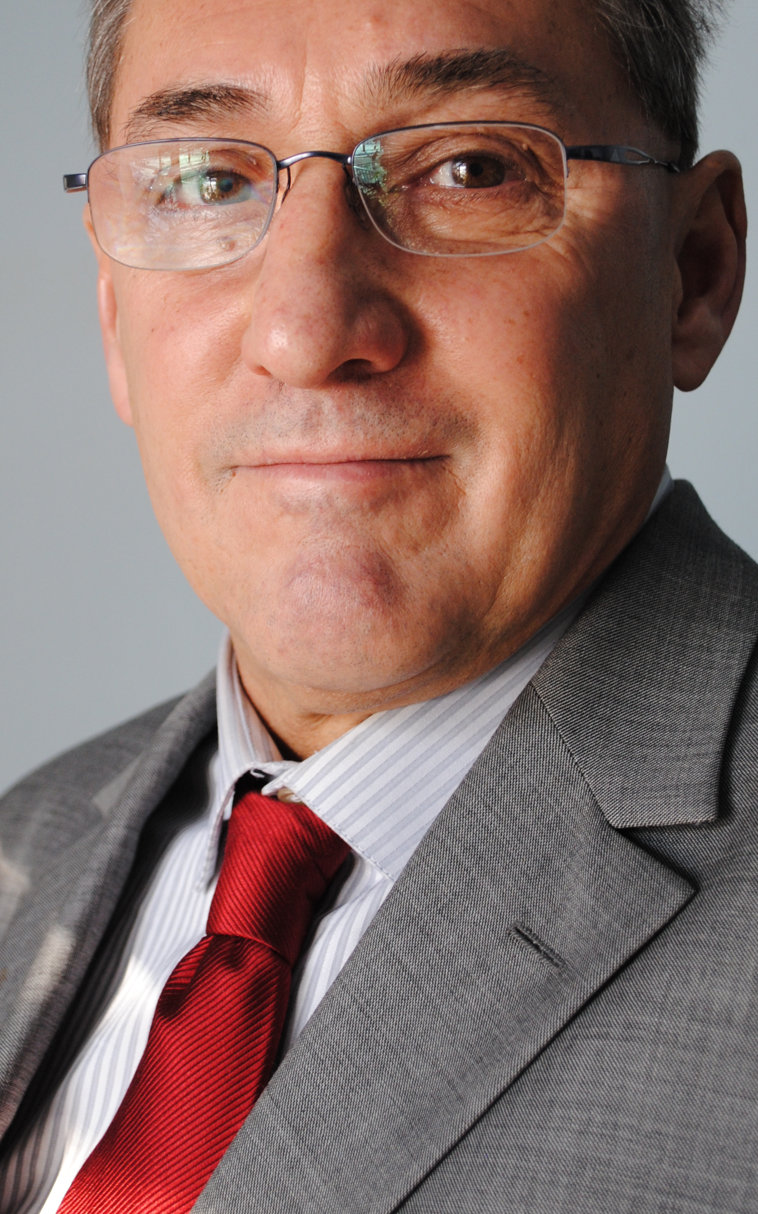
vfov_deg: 29.3
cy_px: 469
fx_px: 2314
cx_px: 325
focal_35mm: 70
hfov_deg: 18.6
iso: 320
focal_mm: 34
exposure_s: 1/30
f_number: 5
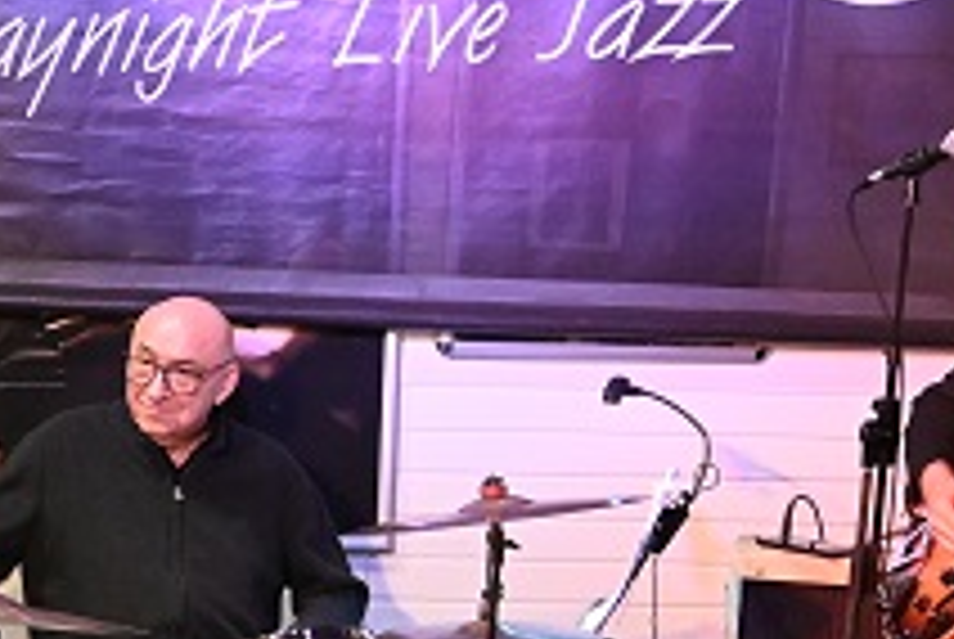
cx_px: -184
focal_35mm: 116
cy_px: 731
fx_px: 3074
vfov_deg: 11.7
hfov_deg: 16.9
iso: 4000
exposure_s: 1/60
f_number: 3.8
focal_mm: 20.5
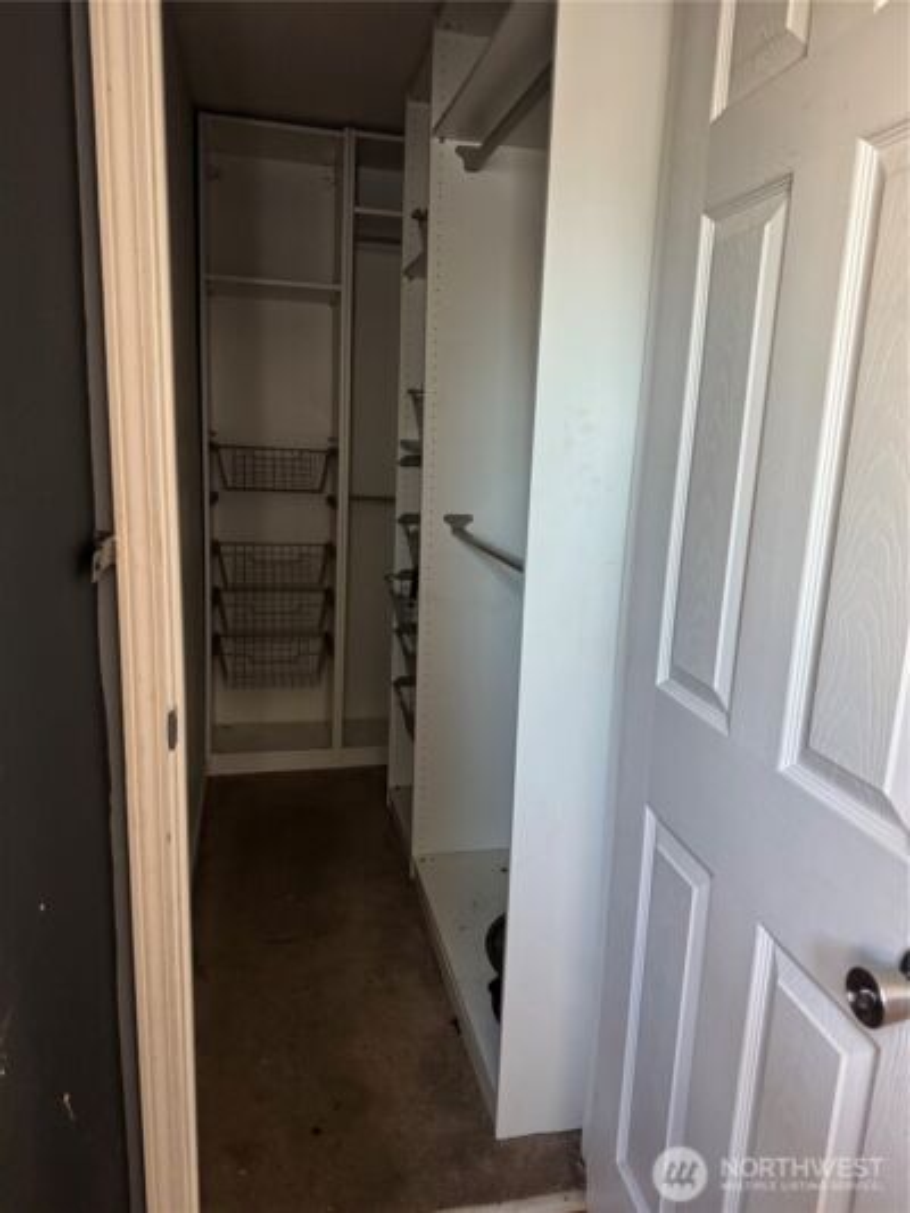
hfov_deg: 56.8
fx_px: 841
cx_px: 455
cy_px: 606
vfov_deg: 71.6
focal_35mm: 24
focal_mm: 6.76
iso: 640
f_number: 1.78
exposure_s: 1/60
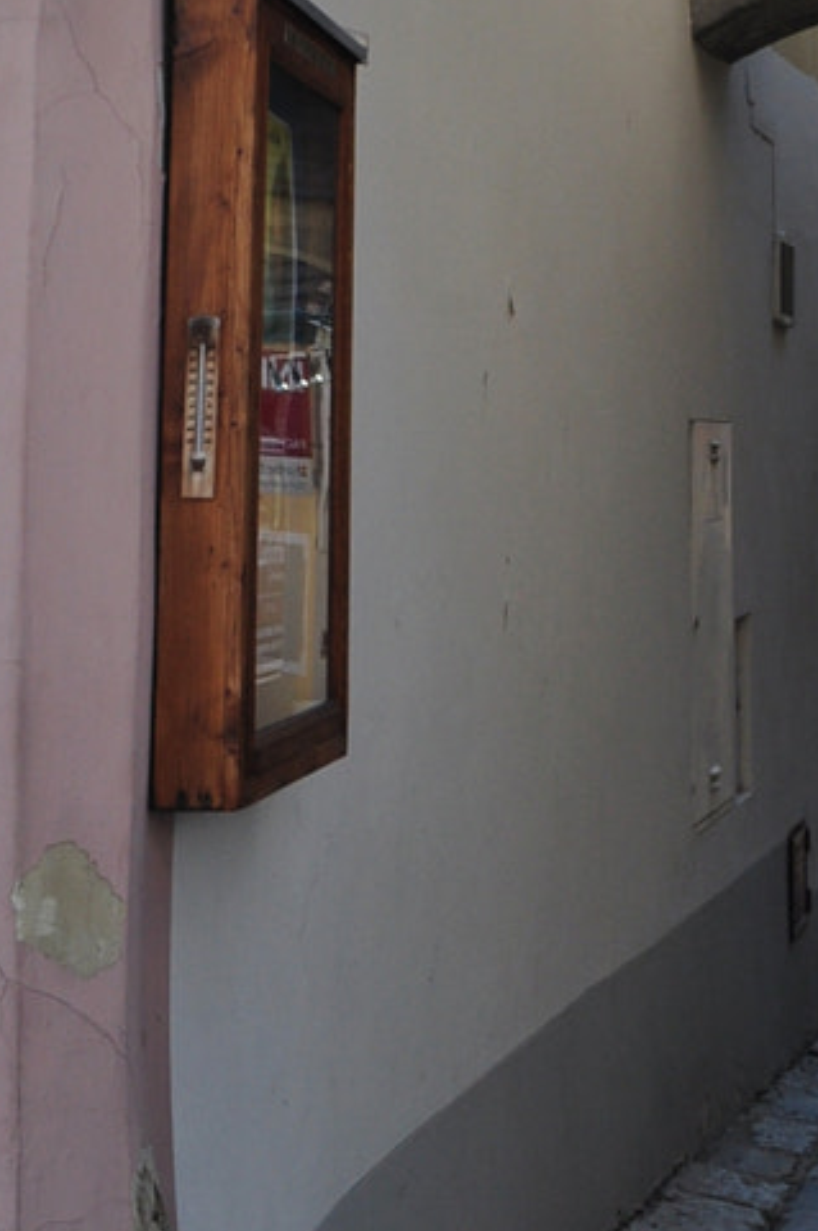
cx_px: 1163
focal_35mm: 90
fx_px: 3074
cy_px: 41
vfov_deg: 21.9
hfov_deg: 14.3
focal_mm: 18
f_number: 9
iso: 200
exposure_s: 1/100
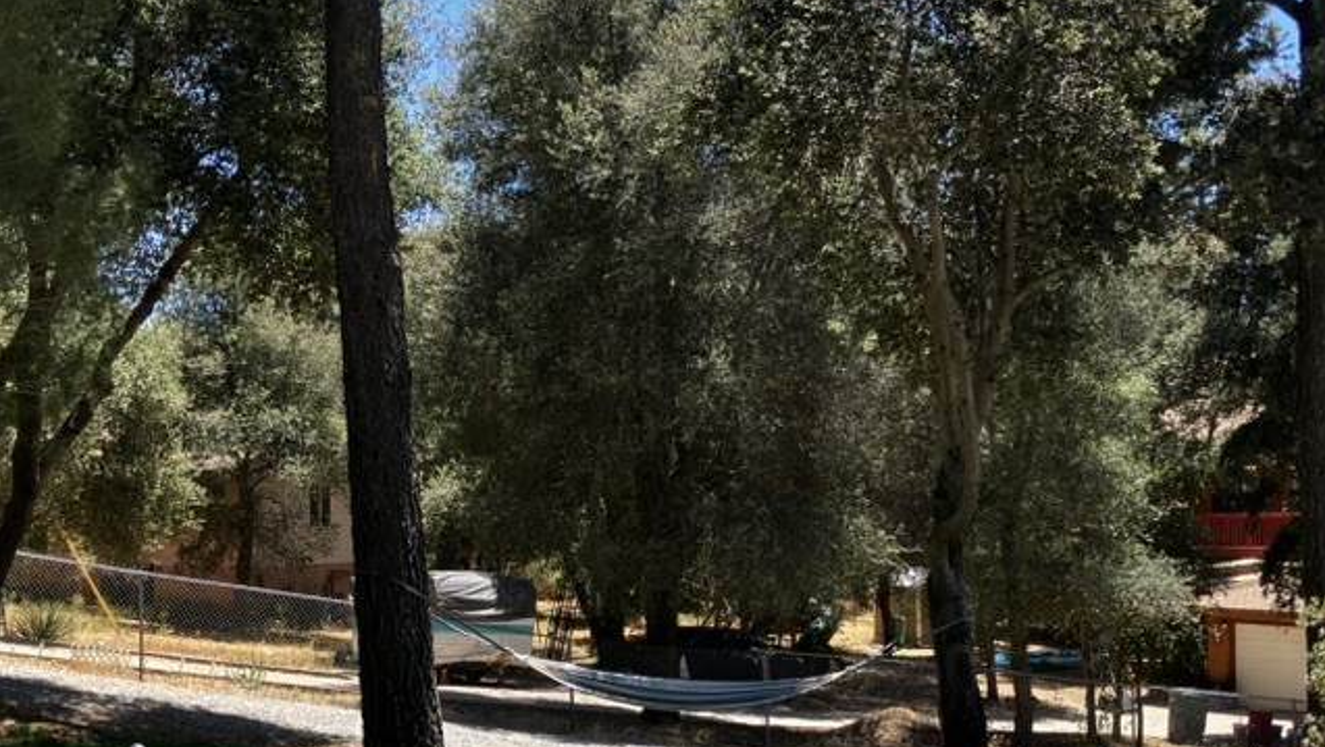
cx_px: 697
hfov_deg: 42.1
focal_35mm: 49
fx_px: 1722
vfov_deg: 24.3
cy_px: 510
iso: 32
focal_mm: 3.99
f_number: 1.8
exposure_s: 1/528
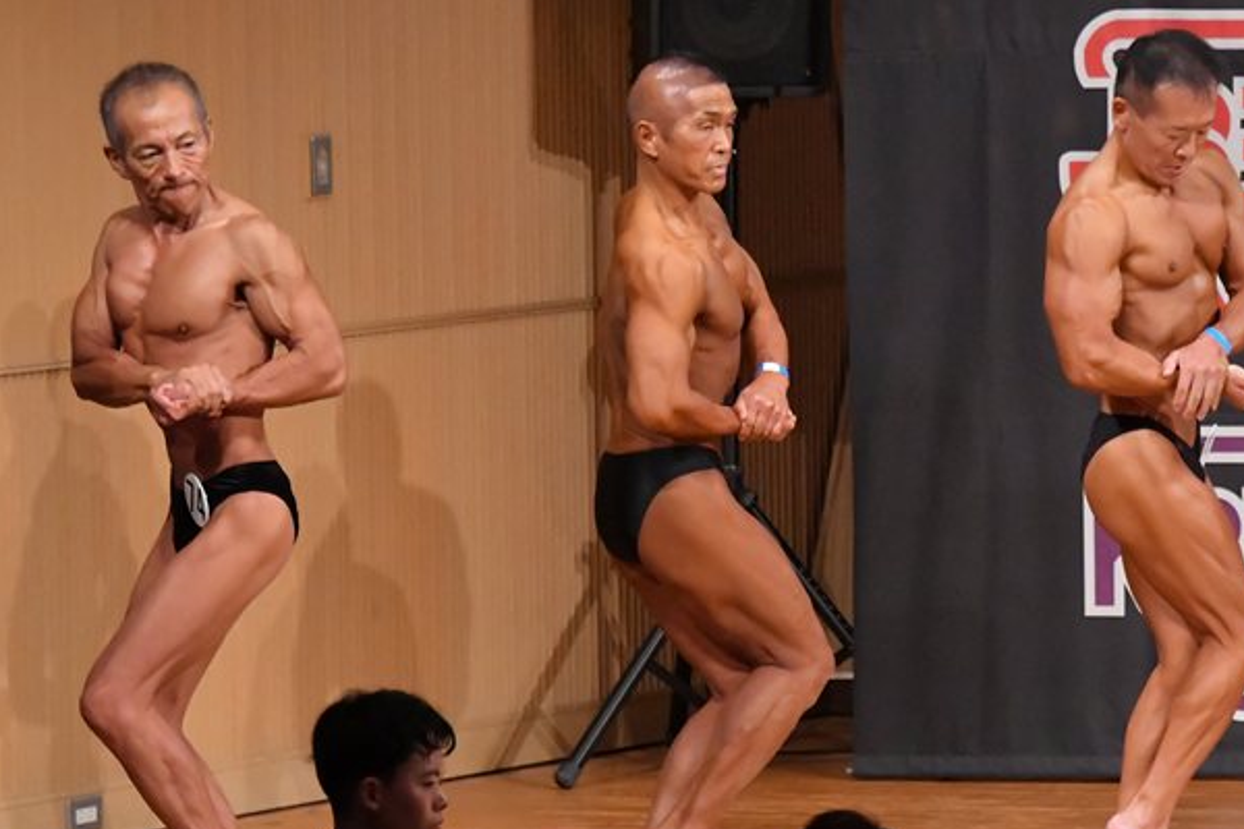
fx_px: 12715
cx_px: 681
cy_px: 466
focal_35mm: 368
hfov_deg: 5.6
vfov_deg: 3.7
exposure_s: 1/400
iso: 10000
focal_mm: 190
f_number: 5.6
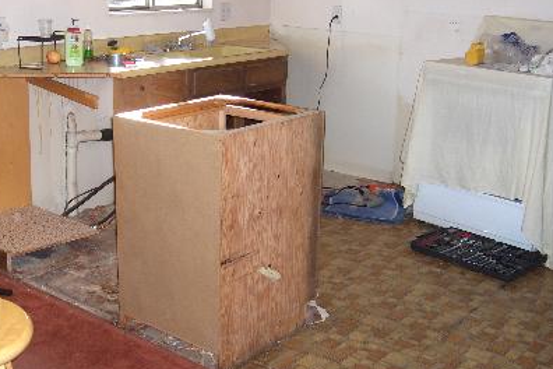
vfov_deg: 27.5
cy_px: 168
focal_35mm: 49
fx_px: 753
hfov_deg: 40.2
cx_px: 223
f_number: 2.8
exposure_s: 1/159
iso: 200
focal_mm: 8
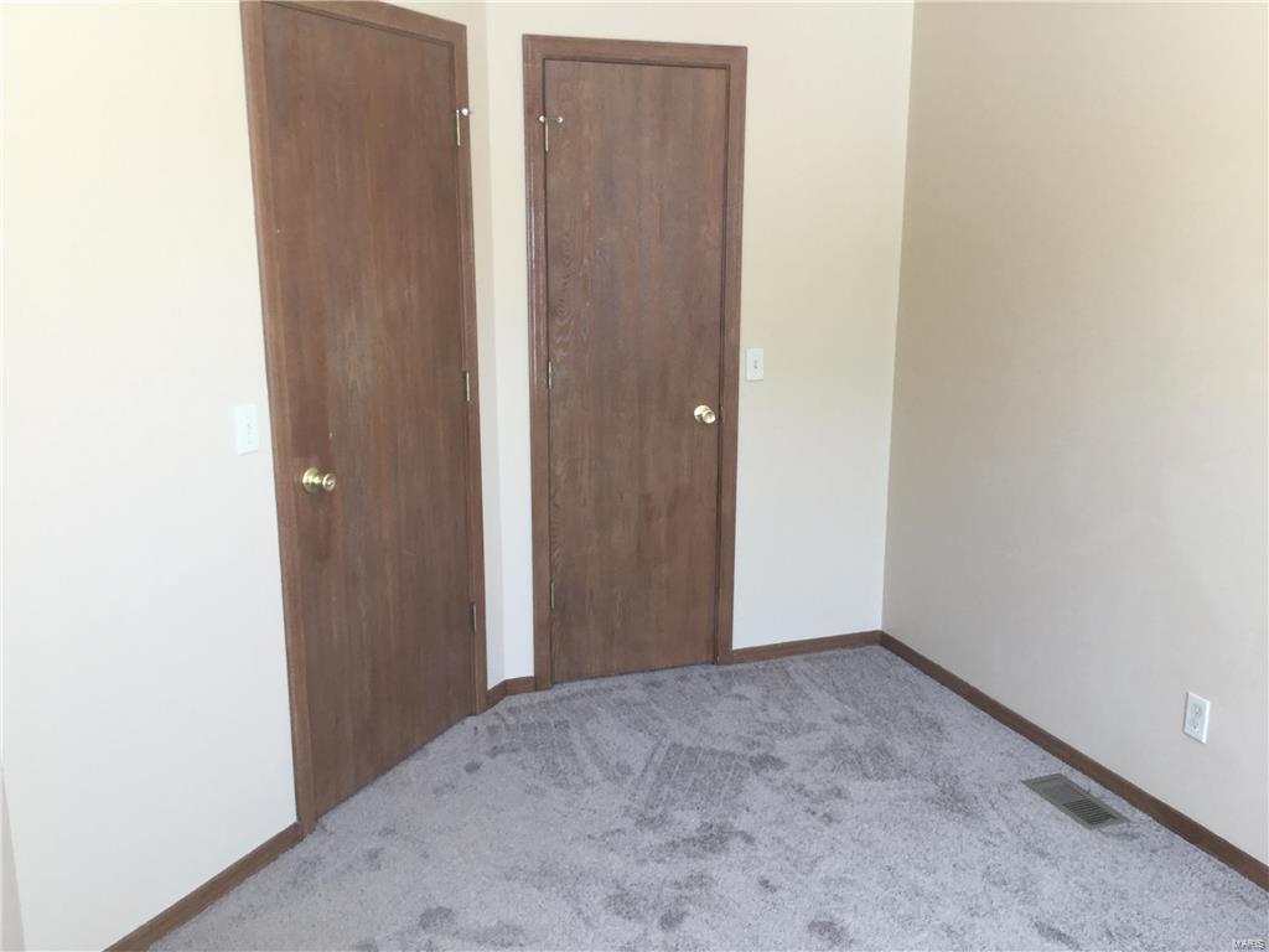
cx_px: 634
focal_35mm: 31
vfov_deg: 45.4
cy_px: 476
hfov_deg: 58.4
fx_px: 1136
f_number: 2.4
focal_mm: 3.3
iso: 50
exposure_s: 1/30
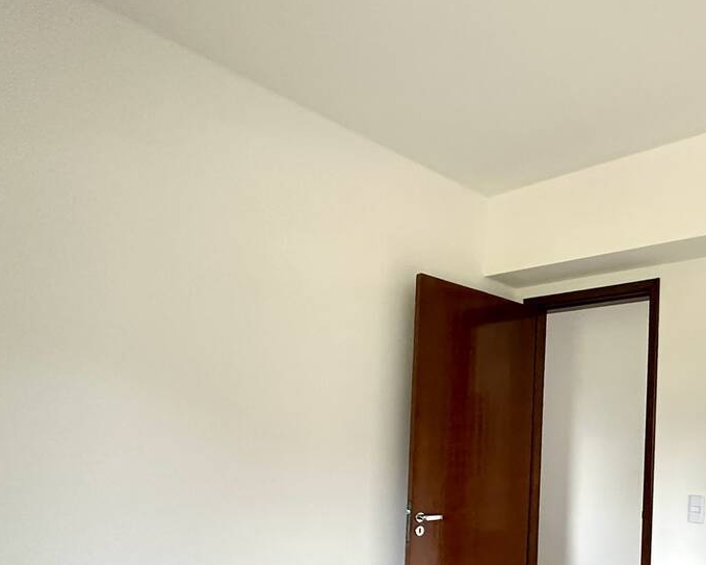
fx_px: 606
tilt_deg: +2.9
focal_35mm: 29
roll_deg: -2.0
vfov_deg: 47.8
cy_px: 433
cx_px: 604
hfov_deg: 54.5
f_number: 2.2
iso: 500
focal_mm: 2.22
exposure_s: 1/60
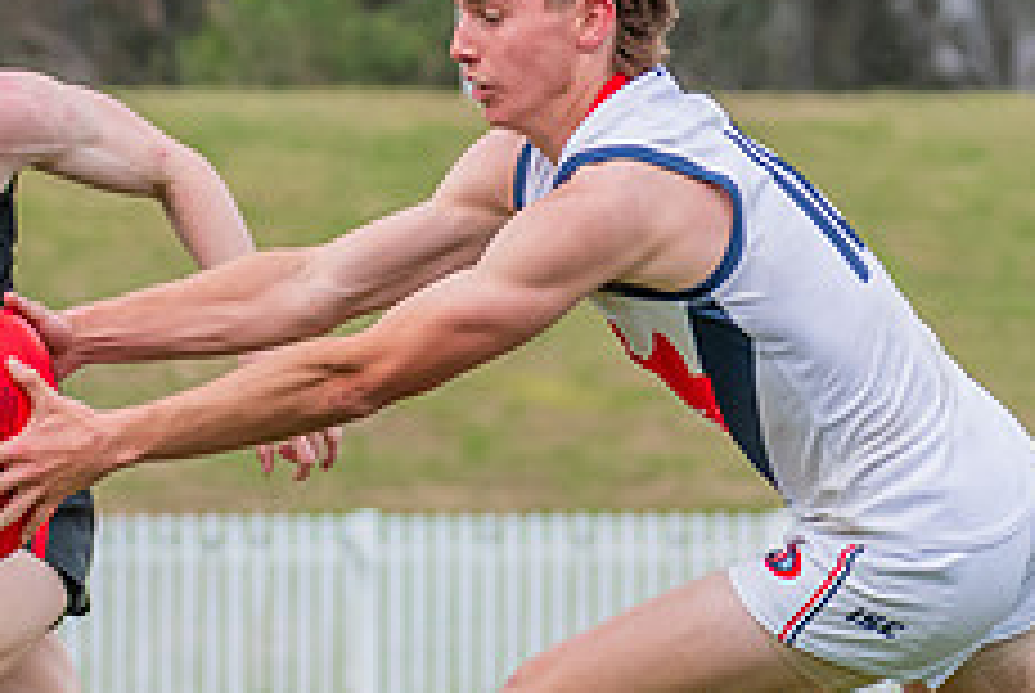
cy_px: 497
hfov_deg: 2.6
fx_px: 22943
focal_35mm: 797
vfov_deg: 1.7
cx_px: 355
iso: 800
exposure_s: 1/1250
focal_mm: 210
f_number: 7.1
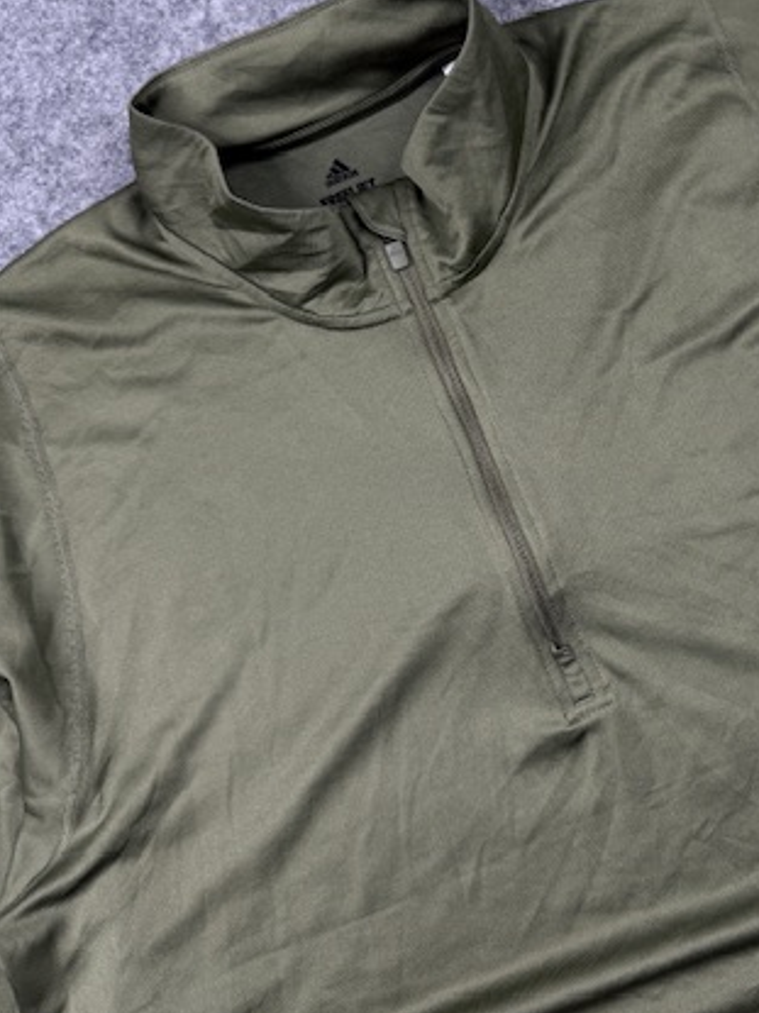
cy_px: 386
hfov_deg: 37.5
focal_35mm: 37
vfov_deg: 49.7
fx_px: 1082
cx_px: 583
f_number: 1.78
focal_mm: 6.76
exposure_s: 1/132
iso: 50
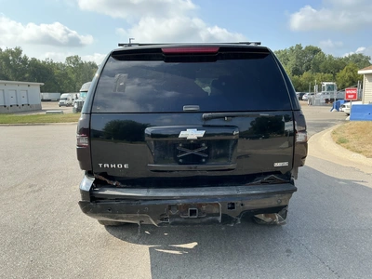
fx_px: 301
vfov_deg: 49.7
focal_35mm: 28
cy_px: 140
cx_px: 186
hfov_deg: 63.4
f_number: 1.8
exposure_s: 1/842
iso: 25
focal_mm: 3
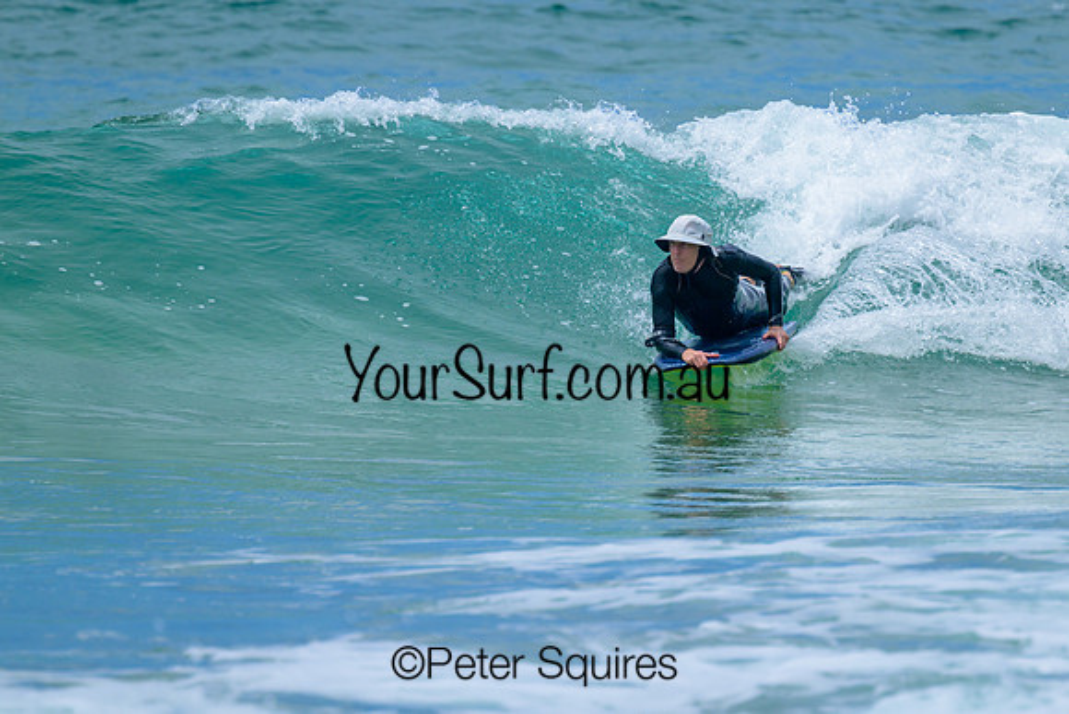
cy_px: 382
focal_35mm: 694
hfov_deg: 3.0
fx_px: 20626
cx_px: 648
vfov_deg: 2.0
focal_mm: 560
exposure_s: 1/2000
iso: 220
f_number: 8
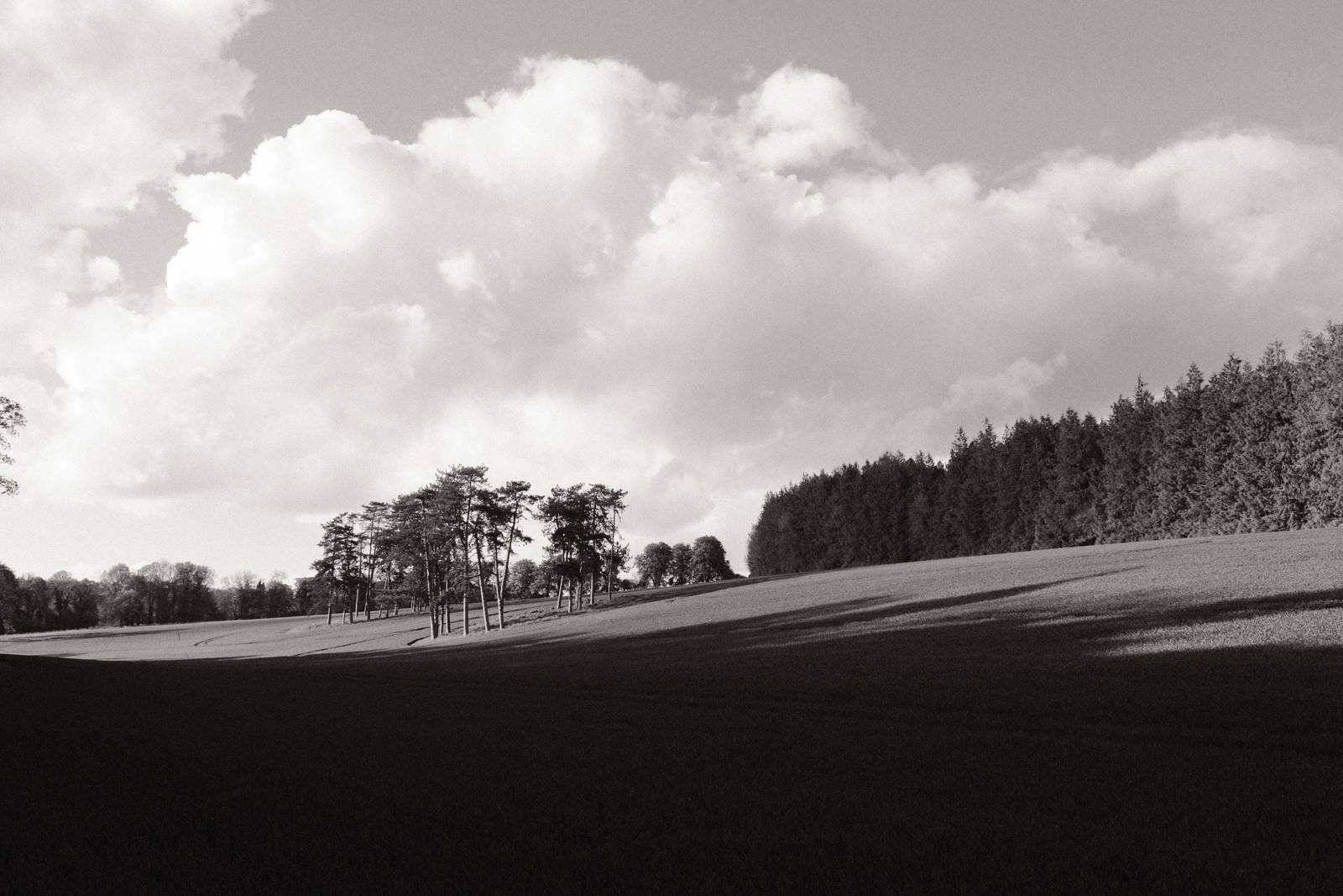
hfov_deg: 63.7
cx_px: 672
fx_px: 1082
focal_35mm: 29
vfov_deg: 45.0
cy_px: 448
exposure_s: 1/750
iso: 640
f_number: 8
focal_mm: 19.2
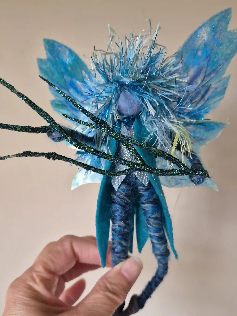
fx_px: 210
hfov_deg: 58.9
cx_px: 118
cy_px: 158
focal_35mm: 23
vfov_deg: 73.9
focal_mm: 5.4
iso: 200
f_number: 1.8
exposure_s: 1/100
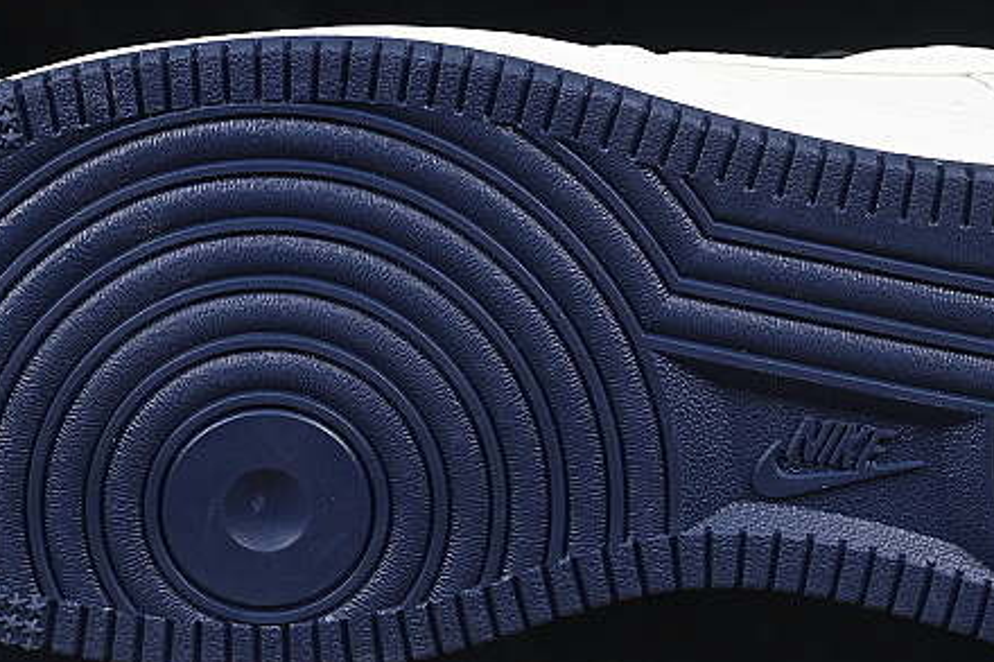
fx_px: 5078
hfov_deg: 11.2
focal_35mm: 184
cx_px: 614
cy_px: 172
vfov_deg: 7.5
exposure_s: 1/60
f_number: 6.3
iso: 160
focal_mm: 50
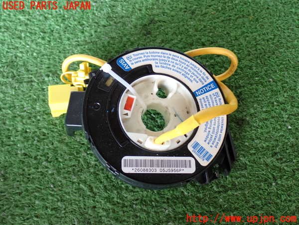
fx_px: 354
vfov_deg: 35.1
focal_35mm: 41
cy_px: 112
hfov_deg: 45.8
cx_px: 150
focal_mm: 7.31
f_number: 2.8
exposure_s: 1/50
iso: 200
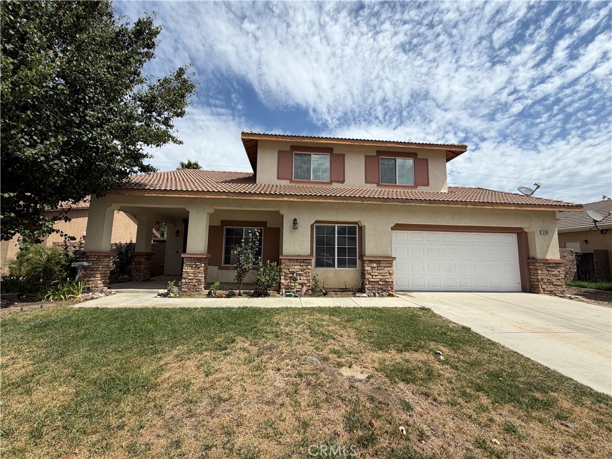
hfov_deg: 102.1
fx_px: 248
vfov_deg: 85.7
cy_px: 230
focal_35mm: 14
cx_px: 306
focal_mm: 2.22
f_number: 2.2
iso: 20
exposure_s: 1/1145
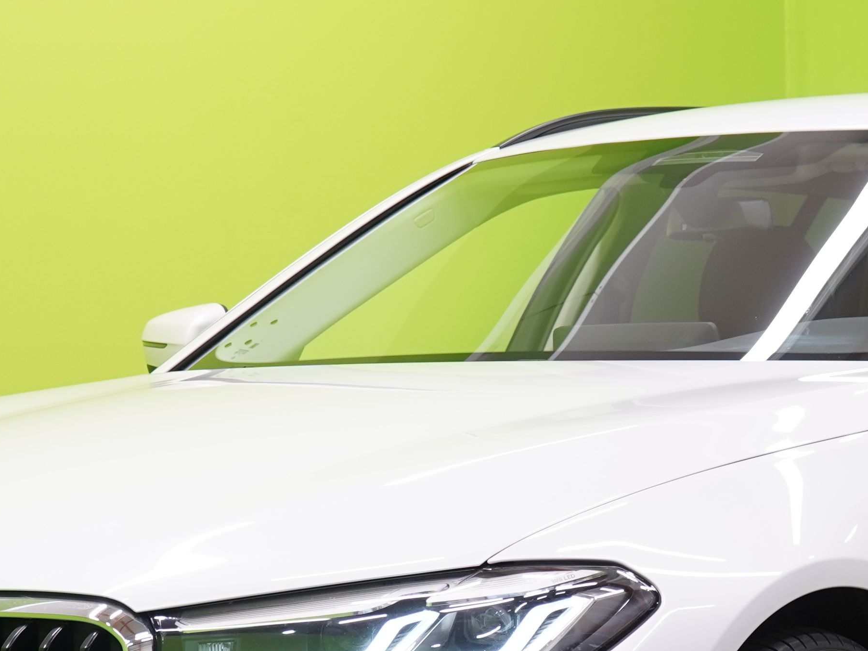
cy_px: 470
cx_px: 645
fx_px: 4012
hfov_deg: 12.3
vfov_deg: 9.3
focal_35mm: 160
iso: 400
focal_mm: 50
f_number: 5
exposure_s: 1/30
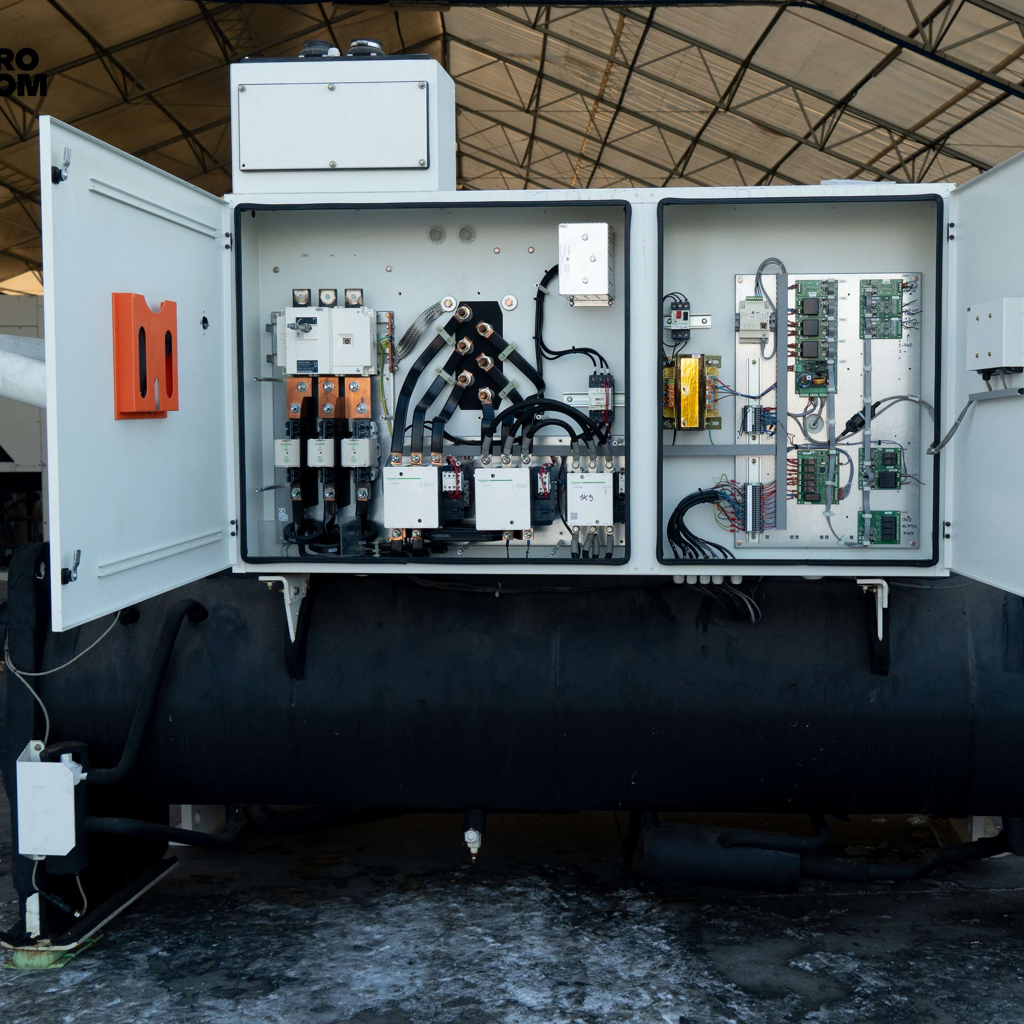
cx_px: 615
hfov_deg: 42.6
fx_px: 1305
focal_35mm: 39
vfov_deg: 42.8
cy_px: 508
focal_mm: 30
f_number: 5.6
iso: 500
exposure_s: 1/100
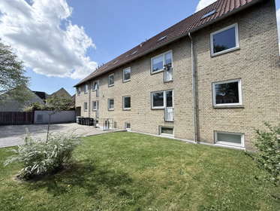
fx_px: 113
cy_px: 106
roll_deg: -0.7
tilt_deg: +4.1
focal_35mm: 14
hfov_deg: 102.0
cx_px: 140
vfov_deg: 85.7
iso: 64
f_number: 2.2
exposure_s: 1/1795
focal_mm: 2.22
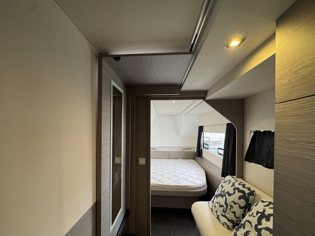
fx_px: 146
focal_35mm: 16
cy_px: 132
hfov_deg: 94.4
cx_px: 147
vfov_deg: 77.8
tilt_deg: -1.5
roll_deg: +0.2
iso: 320
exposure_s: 1/86
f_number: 2.2
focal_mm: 2.22
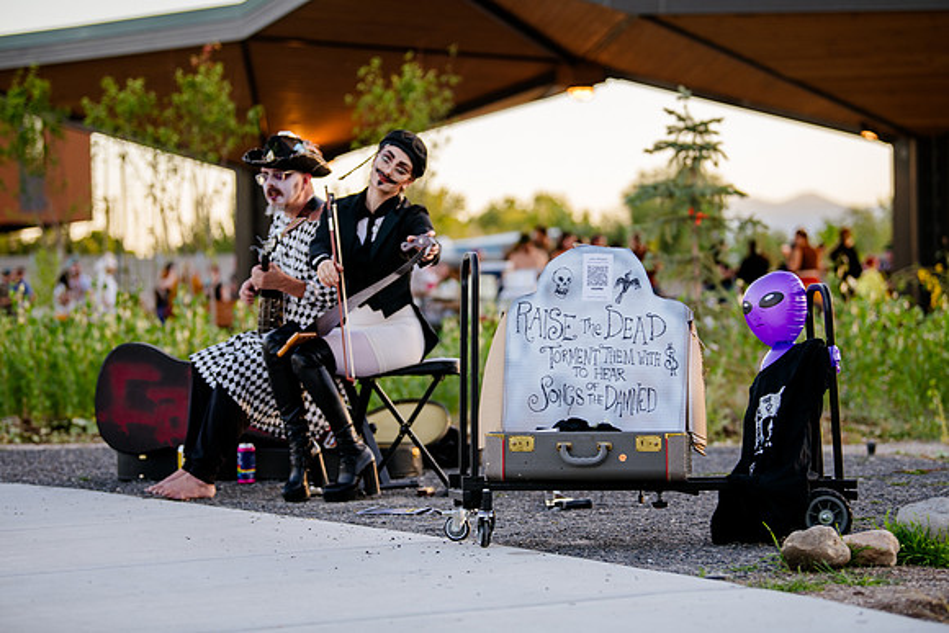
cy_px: 316
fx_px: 2611
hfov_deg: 20.6
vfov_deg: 13.8
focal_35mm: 99
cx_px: 463
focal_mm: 95
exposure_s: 1/250
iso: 200
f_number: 2.8
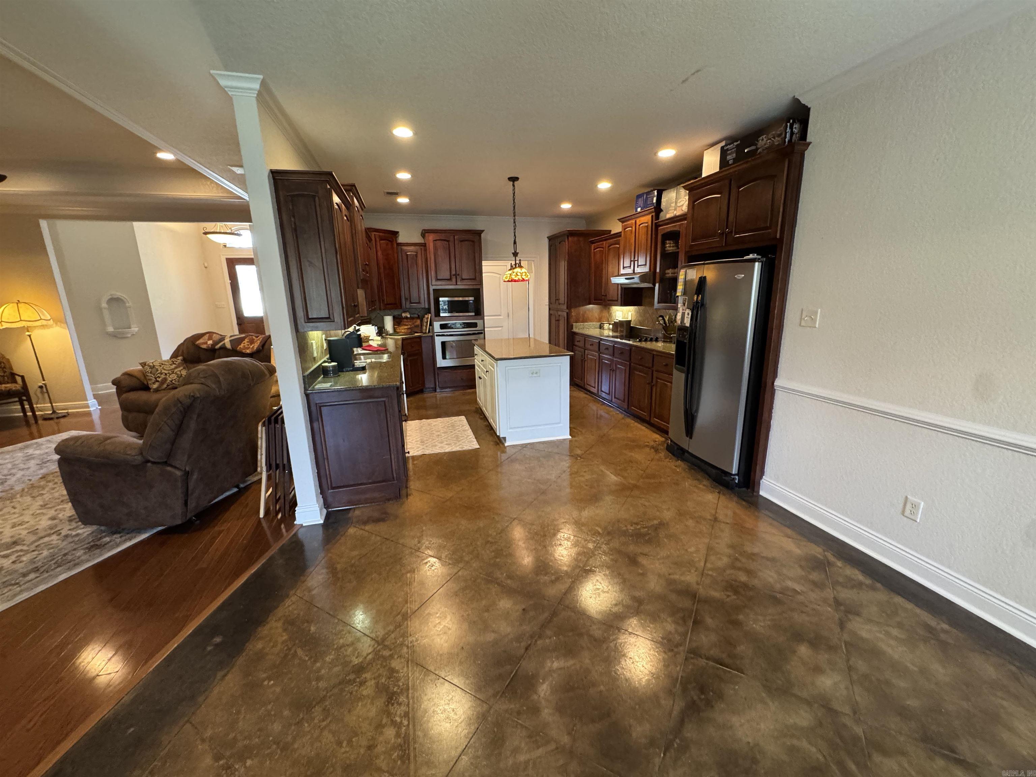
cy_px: 388
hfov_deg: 102.1
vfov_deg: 85.7
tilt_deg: -12.8
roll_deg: +0.7
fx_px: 419
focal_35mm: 14
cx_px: 518
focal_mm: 2.22
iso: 640
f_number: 2.2
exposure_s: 1/60
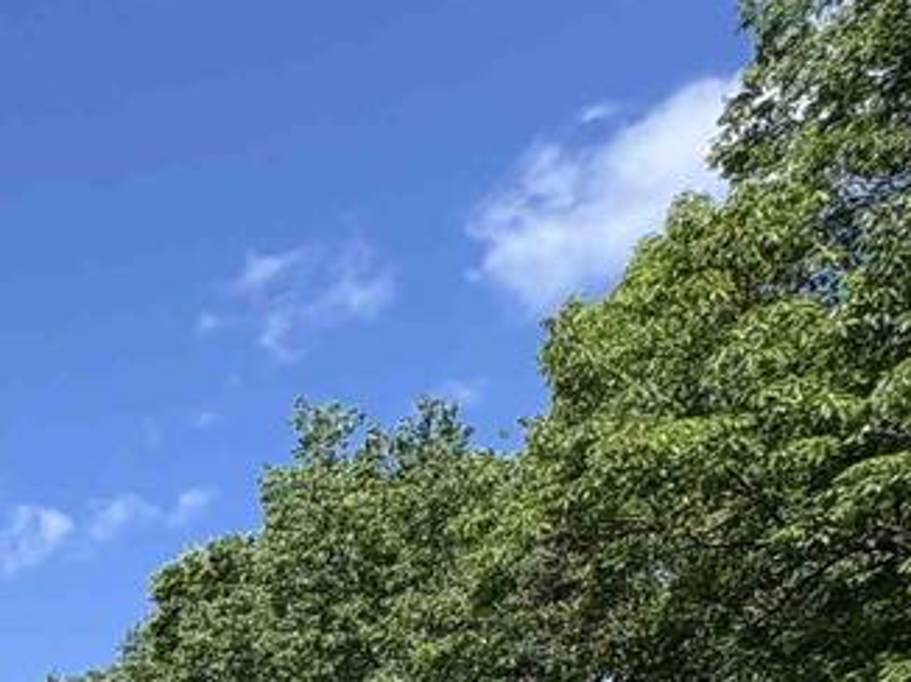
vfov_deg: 20.8
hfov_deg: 24.0
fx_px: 1446
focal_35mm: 55
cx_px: -581
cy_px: 1132
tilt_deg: +3.9
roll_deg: +0.2
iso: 50
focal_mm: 2.22
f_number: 2.2
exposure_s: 1/921
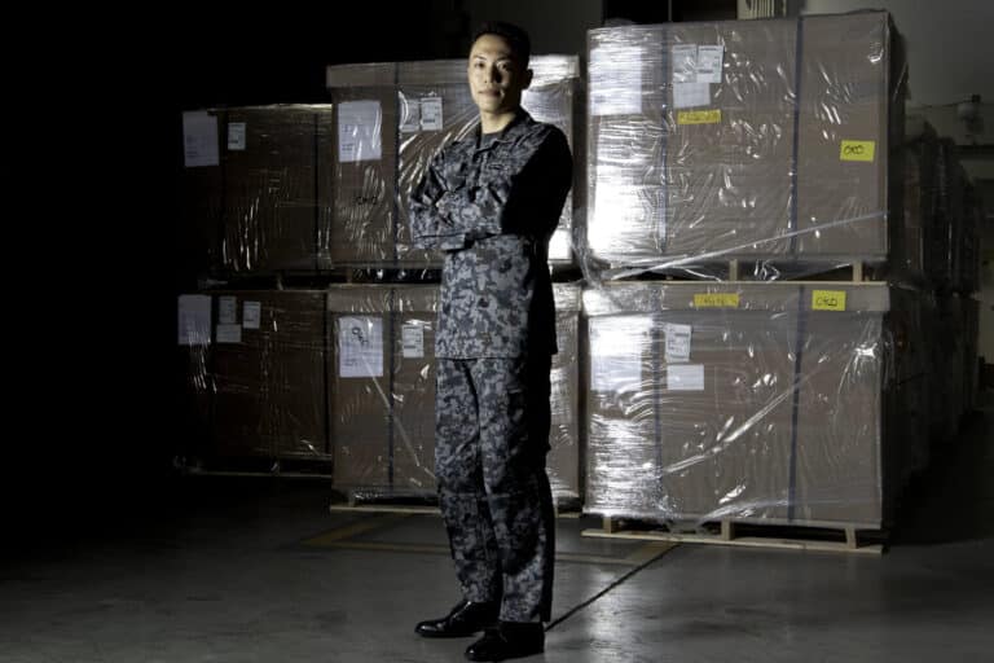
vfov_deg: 28.1
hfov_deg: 41.1
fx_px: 1325
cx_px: 497
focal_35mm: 48
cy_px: 332
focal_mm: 48
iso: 2000
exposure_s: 1/200
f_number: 16
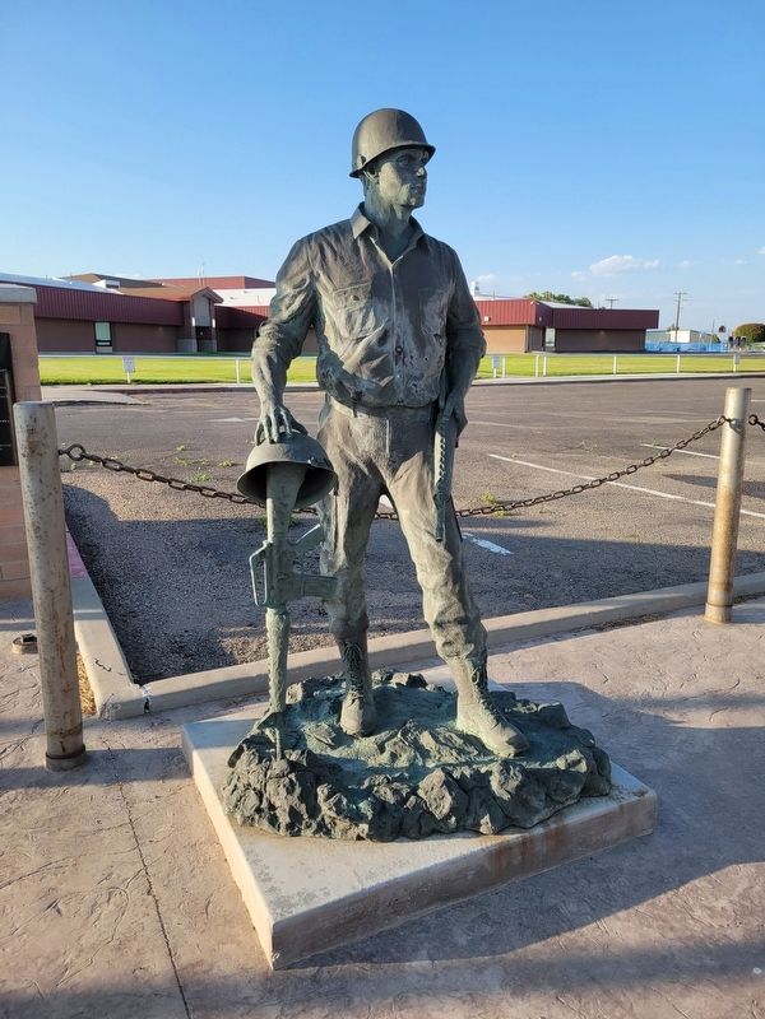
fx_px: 766
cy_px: 510
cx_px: 382
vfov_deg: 67.3
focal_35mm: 26
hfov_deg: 53.1
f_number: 1.8
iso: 40
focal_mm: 5.4
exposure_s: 1/799
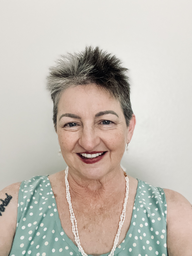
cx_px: 96
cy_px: 128
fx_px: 222
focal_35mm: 30
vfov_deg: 60.0
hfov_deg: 46.8
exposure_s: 1/24
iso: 800
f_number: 2.2
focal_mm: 2.71
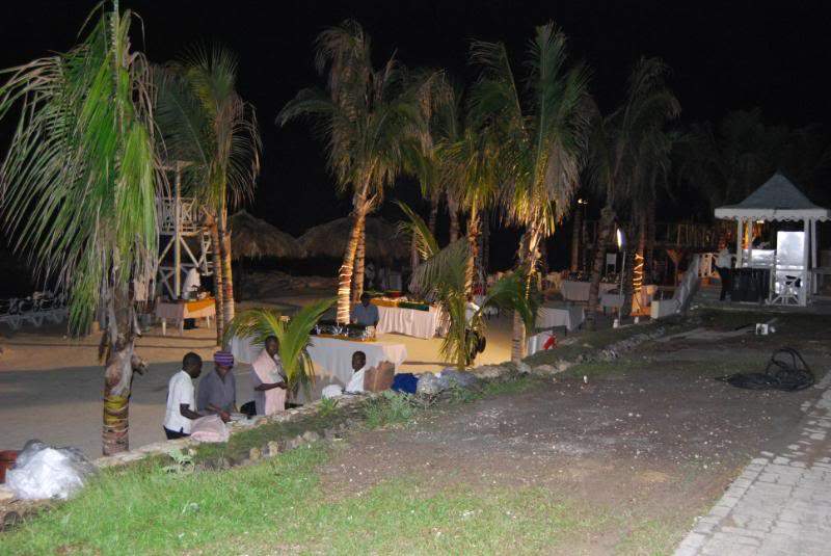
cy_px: 278
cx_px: 416
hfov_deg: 53.1
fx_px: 832
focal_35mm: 36
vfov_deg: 36.9
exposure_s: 1/60
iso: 1250
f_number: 4
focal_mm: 24
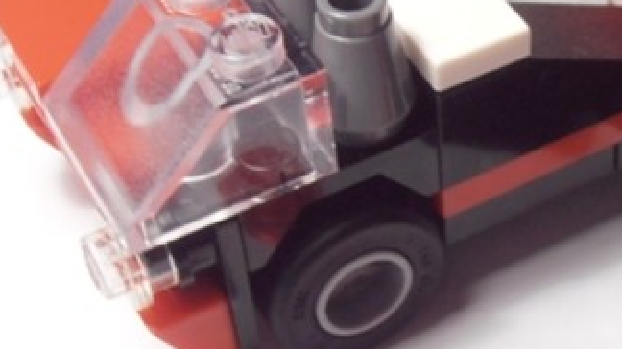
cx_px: 538
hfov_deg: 18.8
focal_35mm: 112
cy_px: 285
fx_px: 1847
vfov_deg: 10.8
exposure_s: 1/30
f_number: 3.9
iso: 100
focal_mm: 6.61
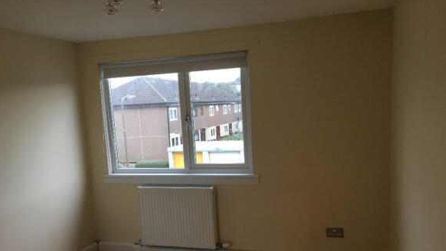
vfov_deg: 36.5
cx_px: 223
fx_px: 379
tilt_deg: -8.3
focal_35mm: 32
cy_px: 160
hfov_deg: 61.0
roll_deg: +2.6
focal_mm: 4.15
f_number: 2.2
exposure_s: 1/33
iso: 32
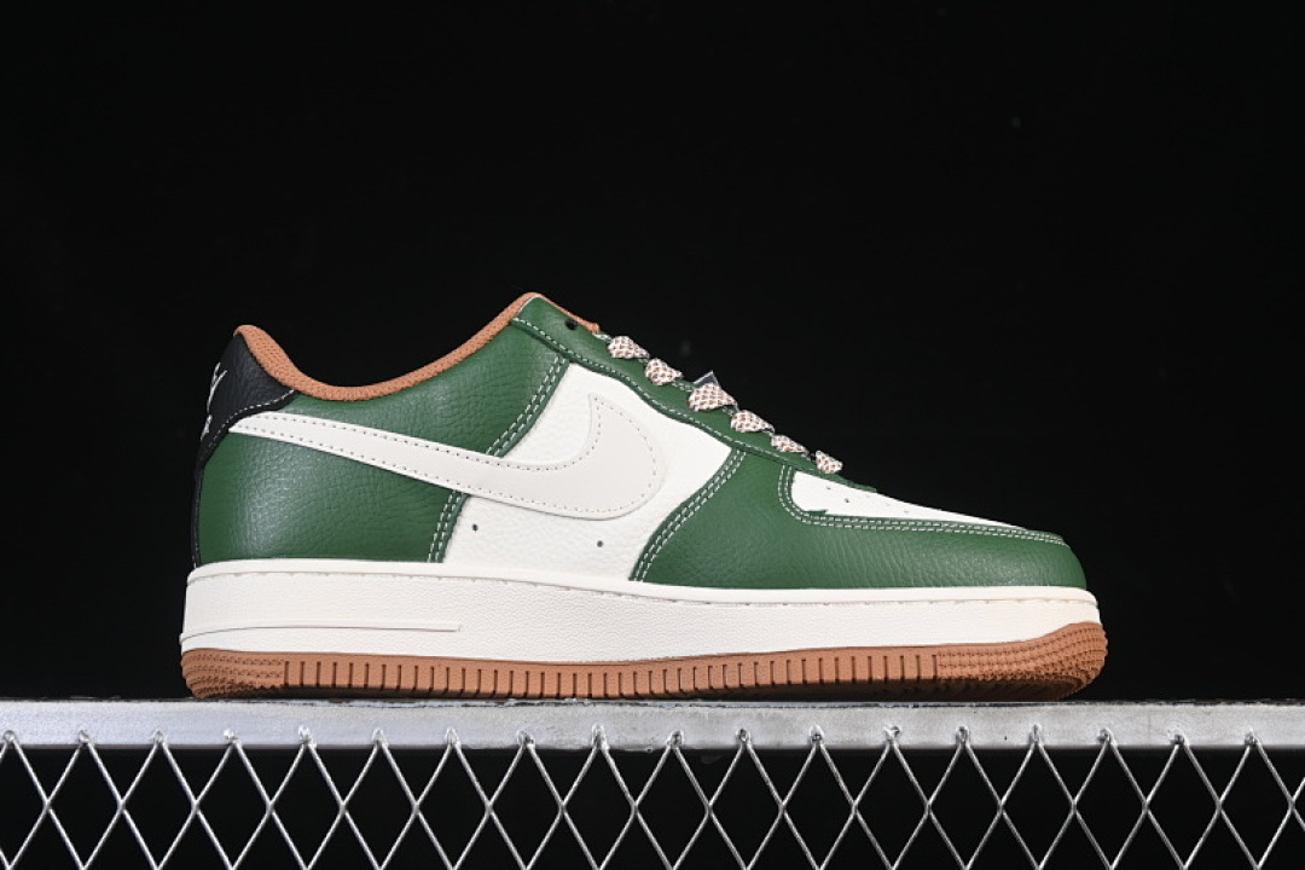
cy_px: 435
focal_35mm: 75
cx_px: 652
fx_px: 2719
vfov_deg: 18.2
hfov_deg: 27.0
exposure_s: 1/125
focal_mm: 50
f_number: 7.1
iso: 160
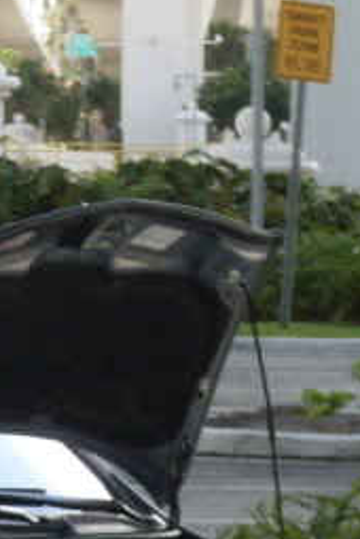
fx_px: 6449
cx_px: -462
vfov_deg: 4.8
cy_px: 676
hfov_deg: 3.2
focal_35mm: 430
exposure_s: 1/125
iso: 80
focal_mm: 17.1
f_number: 4.8
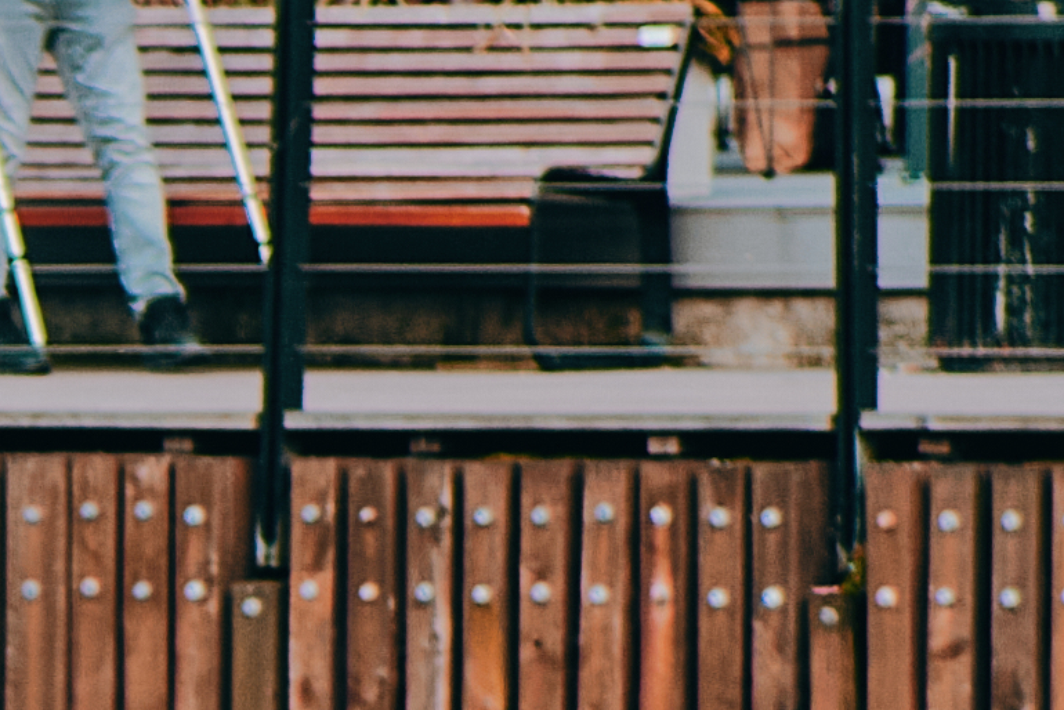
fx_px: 28767
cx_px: -2650
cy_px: 1803
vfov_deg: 1.4
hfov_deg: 2.1
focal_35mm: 973
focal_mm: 85
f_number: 2.2
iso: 200
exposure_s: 1/400
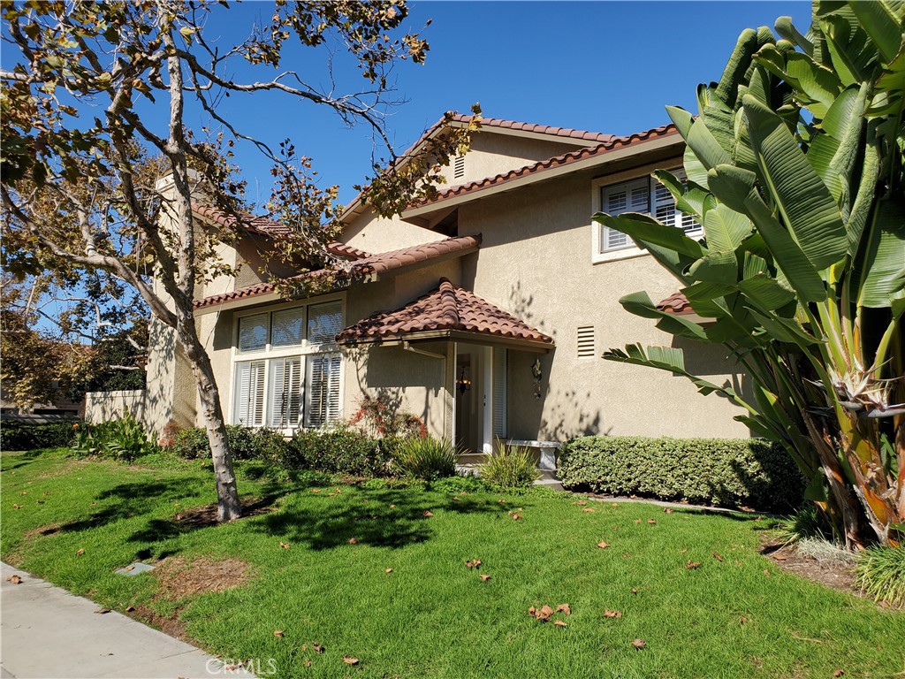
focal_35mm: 26
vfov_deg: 53.1
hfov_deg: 67.3
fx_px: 680
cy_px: 340
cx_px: 452
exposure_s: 1/1770
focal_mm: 4.3
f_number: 2.4
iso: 50
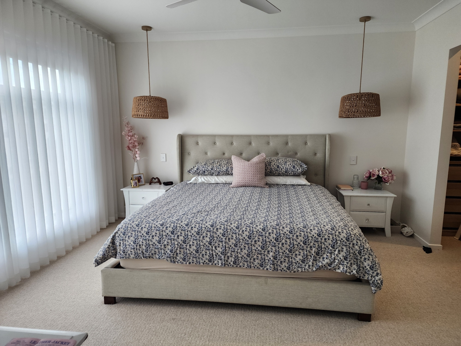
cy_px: 173
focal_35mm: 23
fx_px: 306
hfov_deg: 73.9
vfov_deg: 58.9
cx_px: 230
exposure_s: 1/180
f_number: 1.8
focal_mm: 6.4
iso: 125
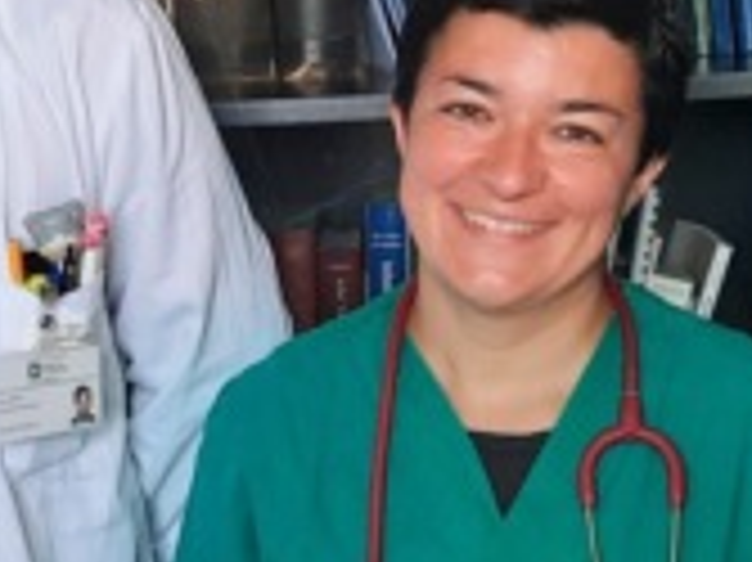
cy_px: 234
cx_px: 189
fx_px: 2214
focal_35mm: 102
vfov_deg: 14.5
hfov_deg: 19.1
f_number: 2
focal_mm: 4.6
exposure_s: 1/50
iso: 160
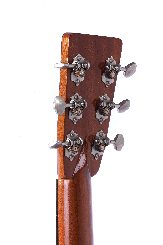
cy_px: 122
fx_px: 509
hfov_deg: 18.2
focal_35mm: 75
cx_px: 82
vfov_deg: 27.0
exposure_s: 1/50
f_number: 22
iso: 100
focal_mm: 75
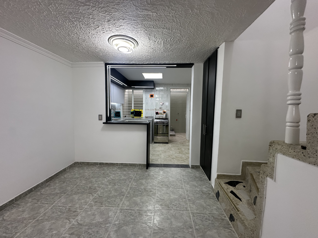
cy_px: 119
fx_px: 129
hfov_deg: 102.1
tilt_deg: -3.5
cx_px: 159
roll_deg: +0.5
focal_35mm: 14
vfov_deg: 85.7
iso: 200
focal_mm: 2.22
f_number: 2.2
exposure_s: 1/120
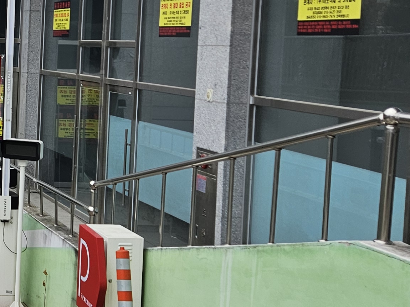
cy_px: 95
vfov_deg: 18.4
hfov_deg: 21.6
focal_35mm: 80
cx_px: -149
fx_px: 948
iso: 32
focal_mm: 5.4
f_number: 1.8
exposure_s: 1/180
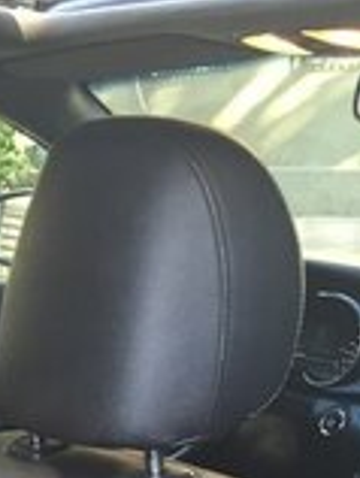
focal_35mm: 91
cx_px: -197
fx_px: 1258
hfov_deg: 15.0
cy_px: 650
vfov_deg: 19.5
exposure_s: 1/33
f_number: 2.2
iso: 40
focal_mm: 4.15
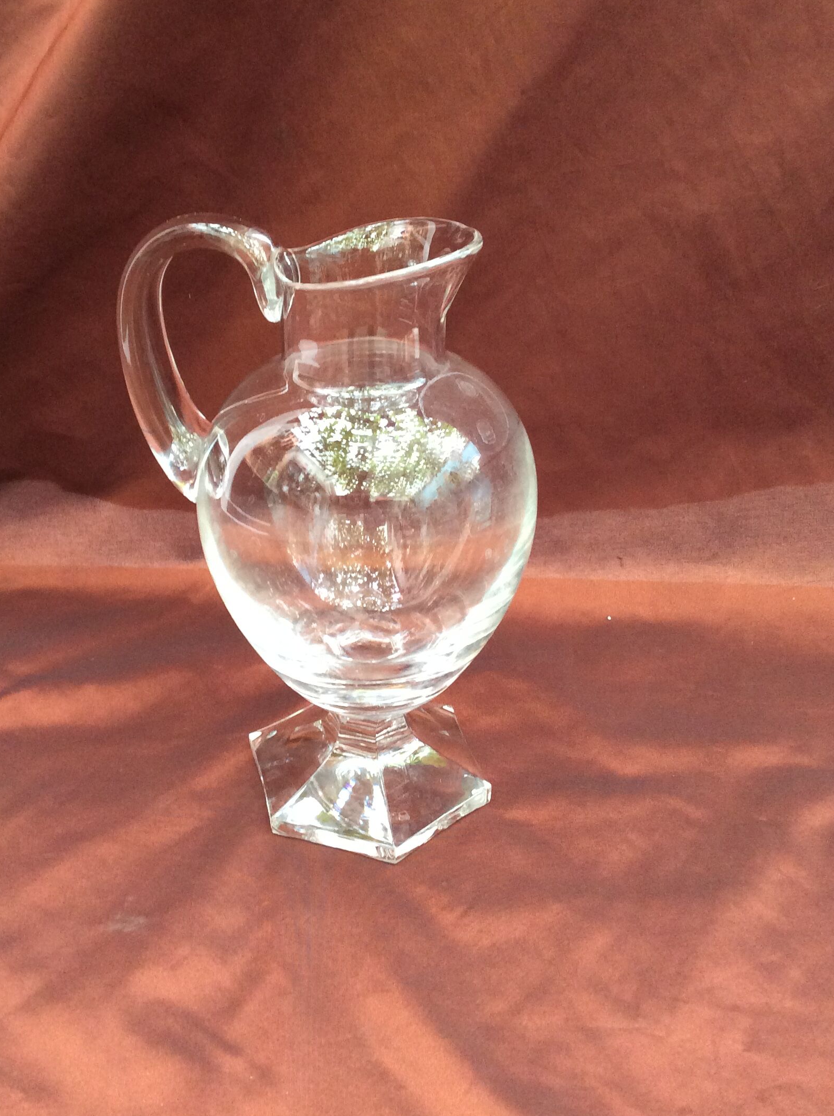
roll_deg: -0.5
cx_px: 380
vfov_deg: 47.7
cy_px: 459
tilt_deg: -25.2
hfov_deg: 36.7
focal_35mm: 39
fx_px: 1256
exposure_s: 1/25
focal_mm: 3.3
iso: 125
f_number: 2.4
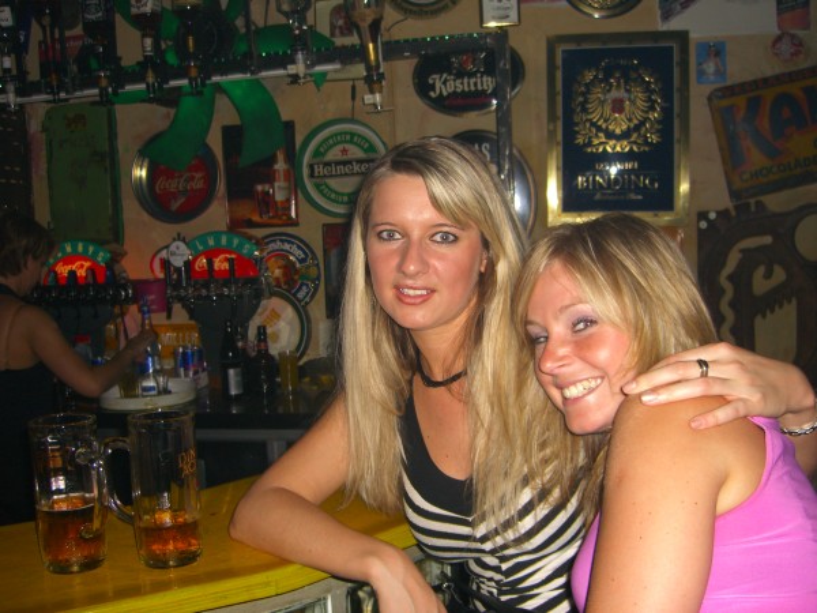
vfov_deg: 37.7
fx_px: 897
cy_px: 306
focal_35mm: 38
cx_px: 408
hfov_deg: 49.0
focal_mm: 7.9
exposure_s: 1/60
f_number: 2.8
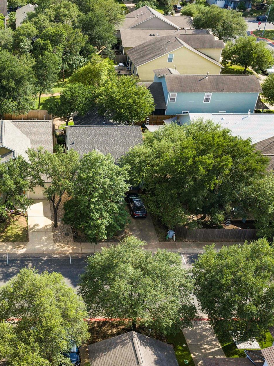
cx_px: 16
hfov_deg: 36.6
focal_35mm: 36
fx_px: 380
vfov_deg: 51.4
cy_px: 179
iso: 200
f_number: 8
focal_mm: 23
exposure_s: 1/6
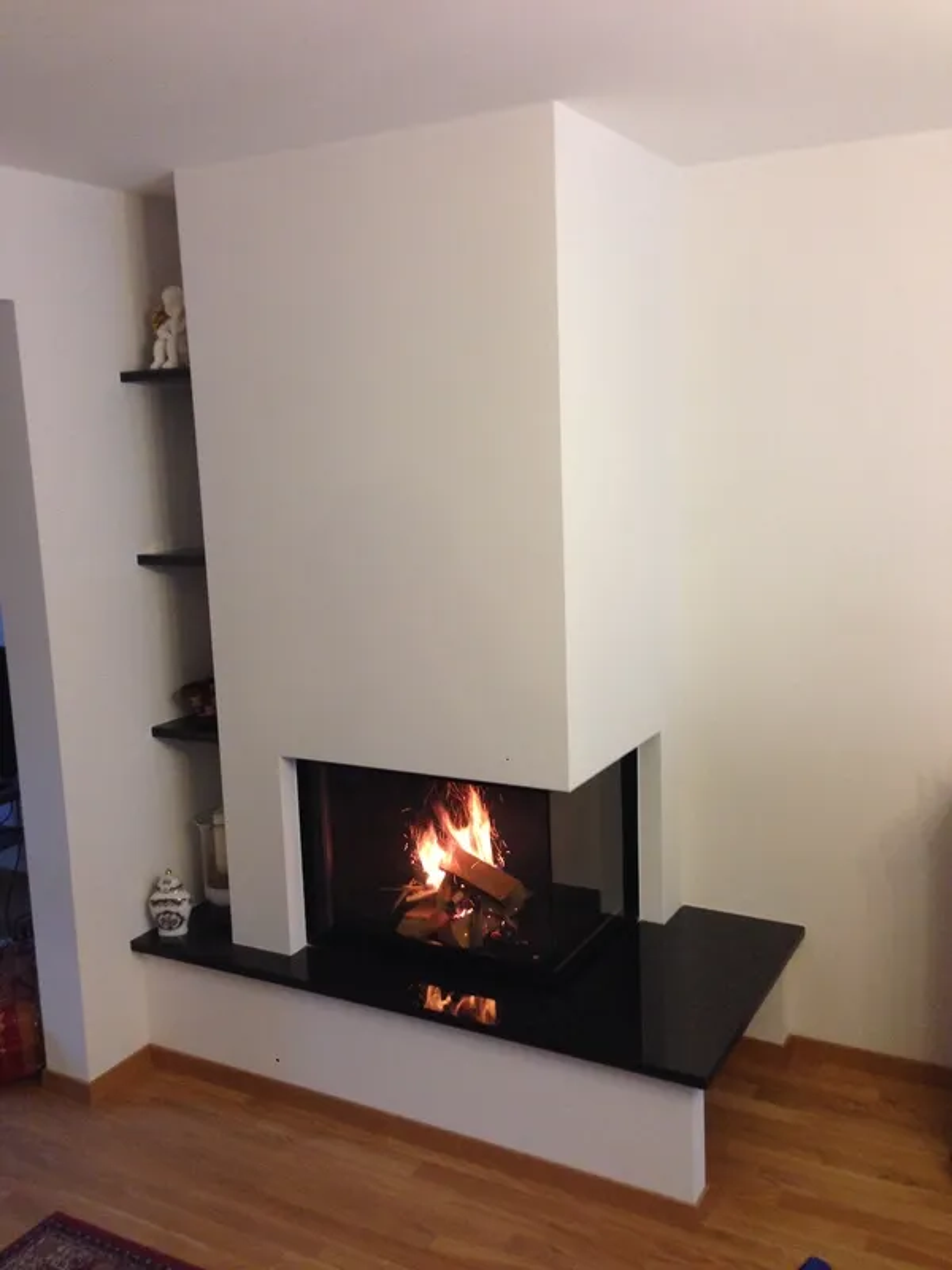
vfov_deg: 55.4
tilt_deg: -6.3
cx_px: 476
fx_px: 1210
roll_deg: +2.0
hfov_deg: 42.9
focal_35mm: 33
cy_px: 635
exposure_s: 1/20
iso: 160
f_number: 2.4
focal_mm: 4.12
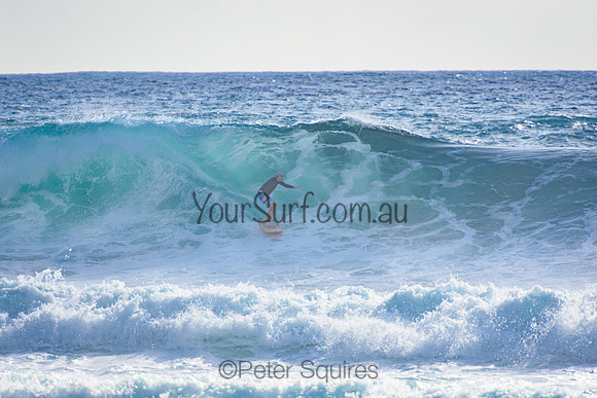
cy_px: 199
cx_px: 298
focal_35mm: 600
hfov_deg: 3.4
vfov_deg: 2.3
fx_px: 9952
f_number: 5.6
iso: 360
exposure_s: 1/2000
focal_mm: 400
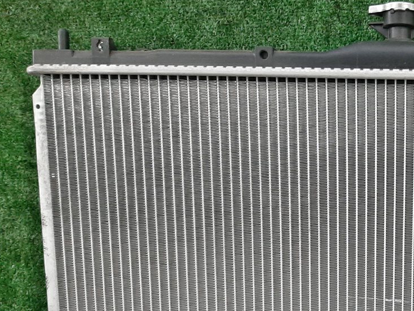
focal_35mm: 51
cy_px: 268
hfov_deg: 34.6
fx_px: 610
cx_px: 398
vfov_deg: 27.7
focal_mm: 3.93
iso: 187
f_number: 1.7
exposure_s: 1/24
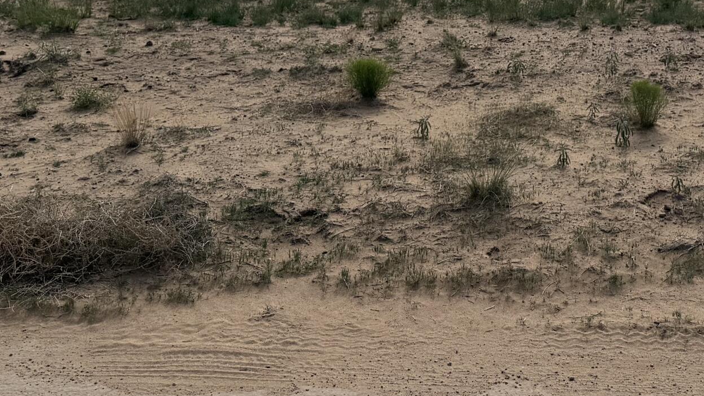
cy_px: -3
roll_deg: -0.2
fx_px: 1176
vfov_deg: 18.6
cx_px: 522
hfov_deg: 32.7
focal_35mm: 63
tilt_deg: -6.4
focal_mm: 6.76
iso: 80
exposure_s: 1/11905
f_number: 1.78
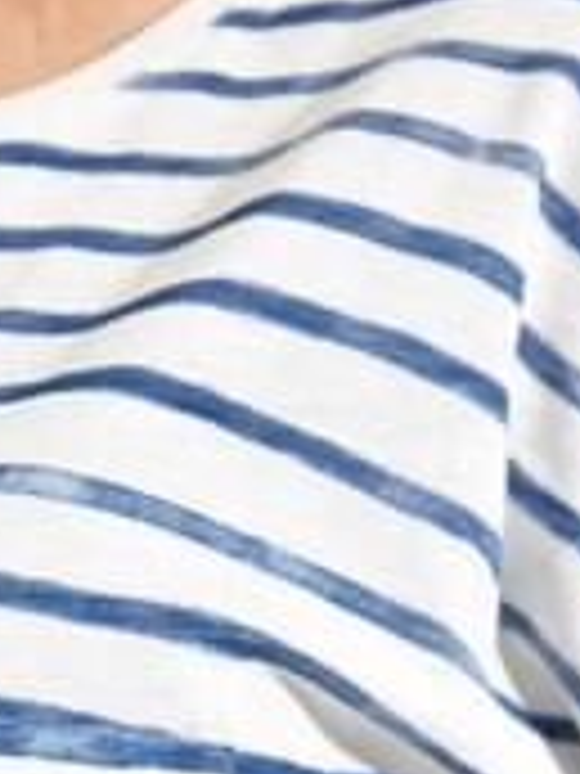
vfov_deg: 12.9
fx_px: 3239
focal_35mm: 145
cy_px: 1134
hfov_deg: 10.2
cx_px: 18
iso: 100
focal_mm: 48
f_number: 7.1
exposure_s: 1/160
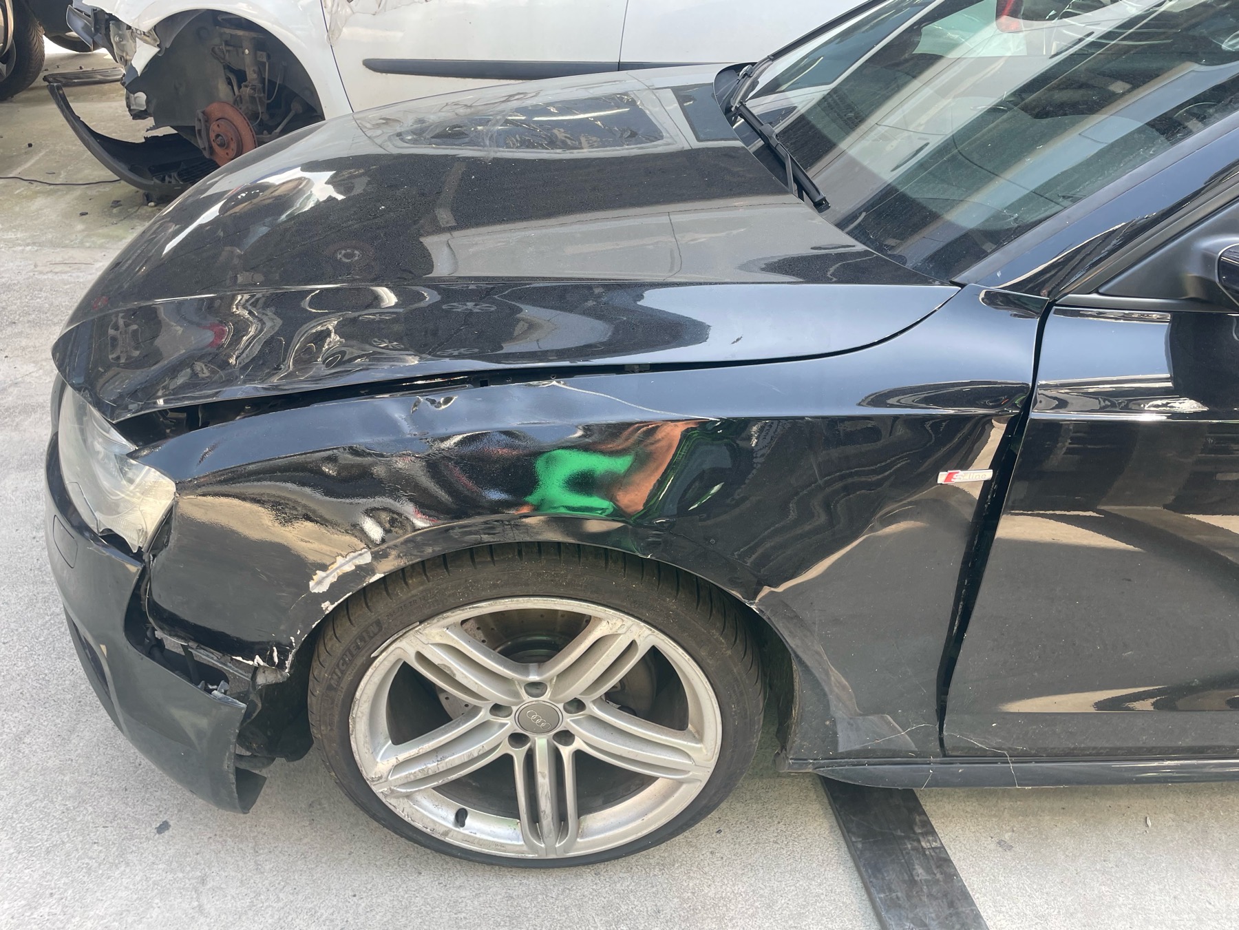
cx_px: 620
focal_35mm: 26
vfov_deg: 53.1
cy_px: 465
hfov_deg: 67.3
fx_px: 931
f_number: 1.6
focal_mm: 4.2
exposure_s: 1/173
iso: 32
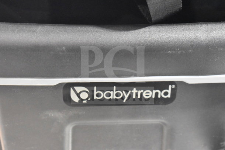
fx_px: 516
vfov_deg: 16.6
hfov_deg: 24.6
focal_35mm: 82
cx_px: 112
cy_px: 75
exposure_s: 1/100
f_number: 5.6
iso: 9000
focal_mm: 55
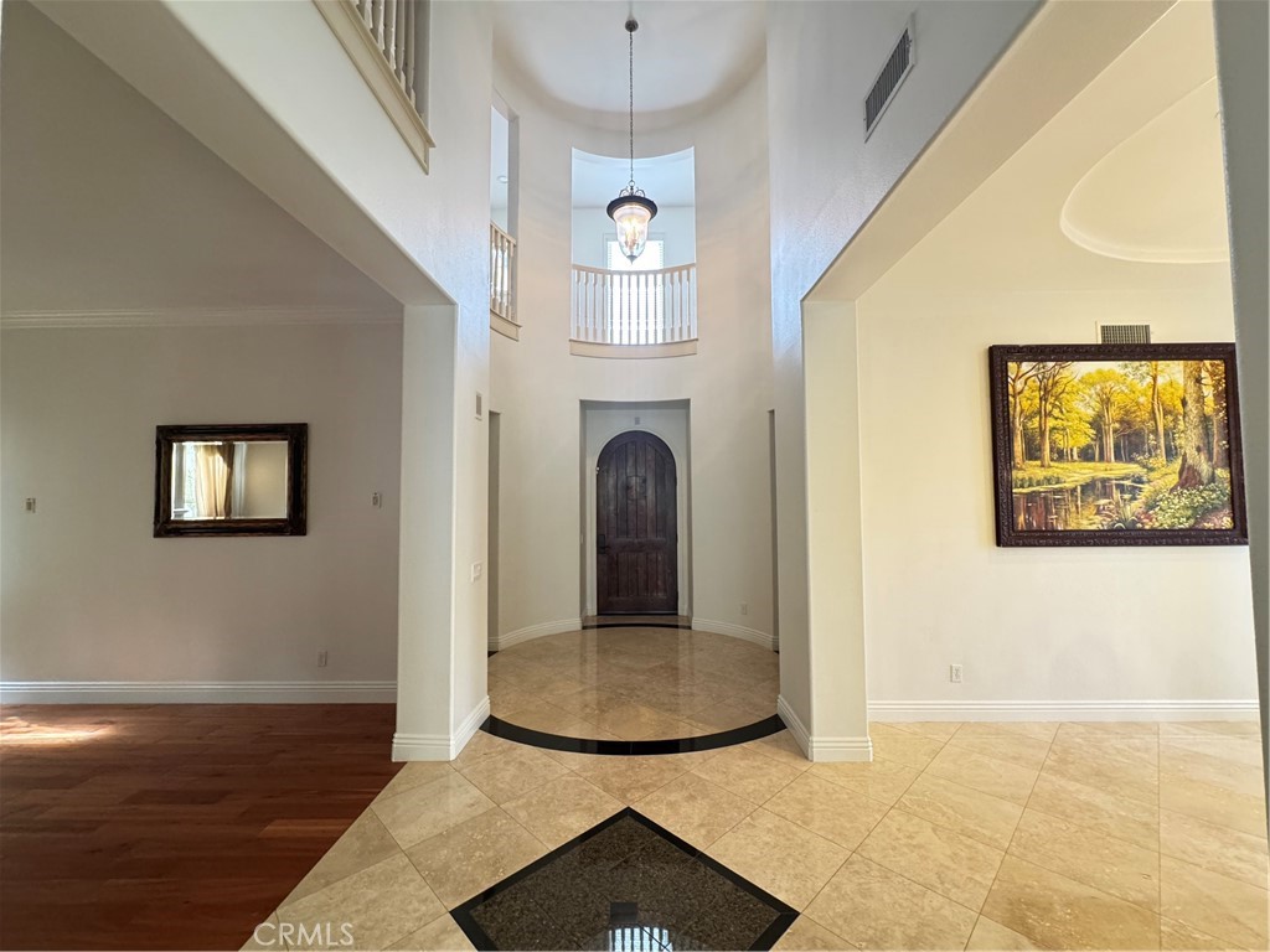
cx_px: 635
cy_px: 476
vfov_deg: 85.7
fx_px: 514
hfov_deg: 102.1
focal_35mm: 14
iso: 400
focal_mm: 2.22
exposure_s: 1/60
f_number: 2.2
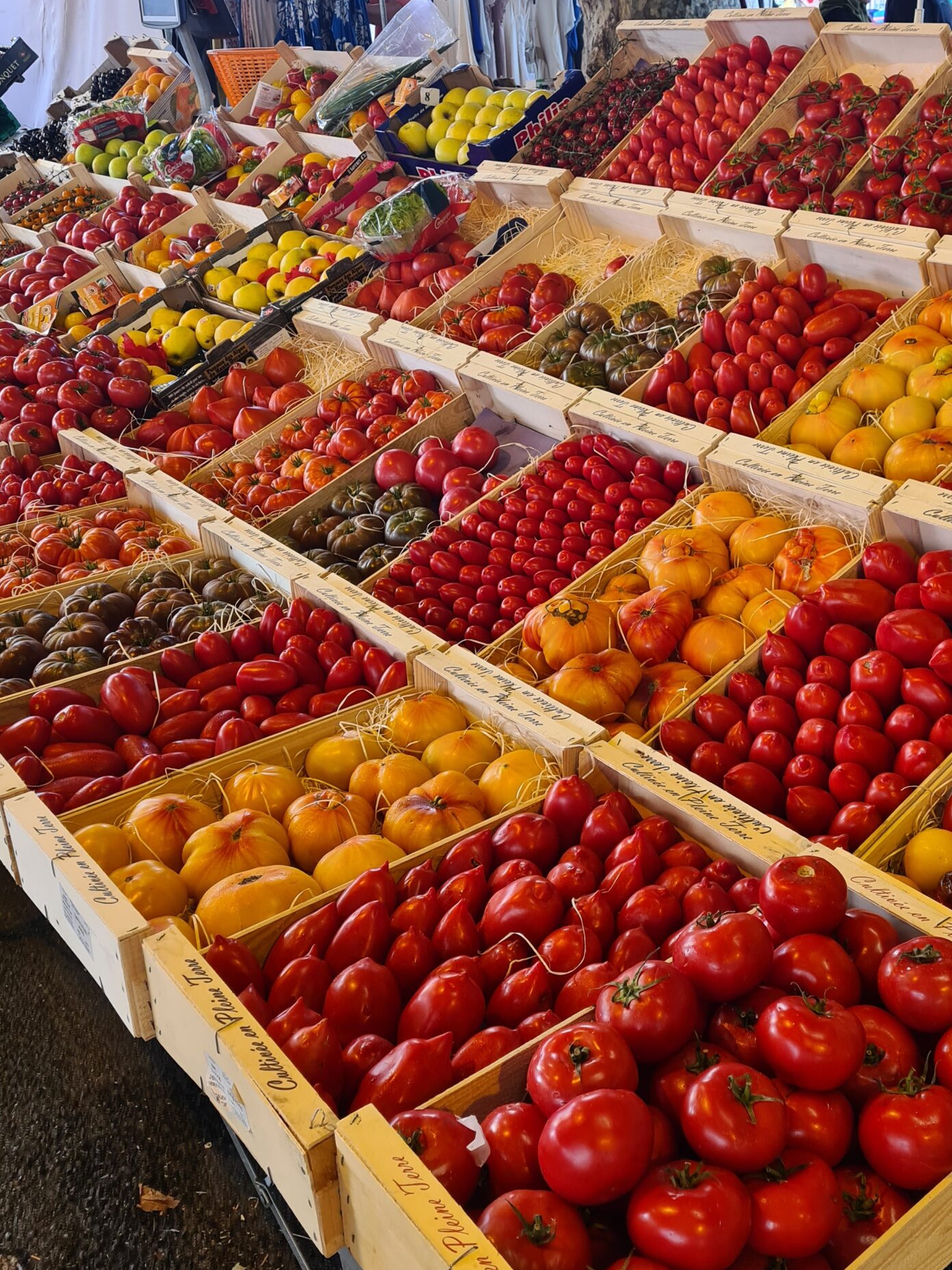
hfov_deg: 39.2
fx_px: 1320
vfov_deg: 51.3
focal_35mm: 36
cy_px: 570
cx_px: 636
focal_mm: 5.4
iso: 80
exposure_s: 1/100
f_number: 1.8
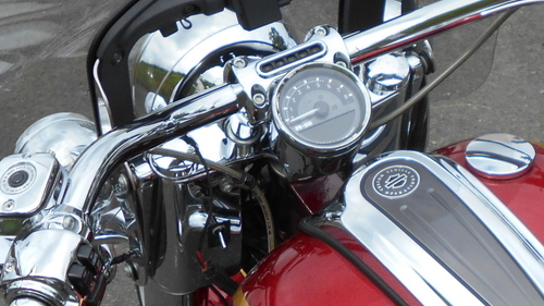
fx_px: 1471
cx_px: 323
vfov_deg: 11.9
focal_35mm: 102
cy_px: 130
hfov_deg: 20.9
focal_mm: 6.7
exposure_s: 1/500
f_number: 3.9
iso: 80
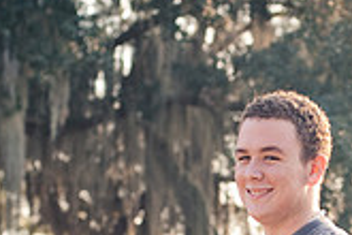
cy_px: 363
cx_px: 274
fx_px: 1330
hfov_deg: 15.0
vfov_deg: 9.8
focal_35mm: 136
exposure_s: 1/250
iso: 200
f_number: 3.5
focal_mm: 50
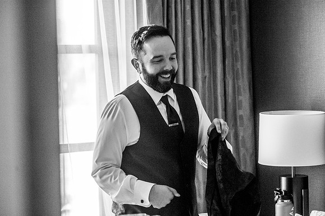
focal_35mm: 105
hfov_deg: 19.5
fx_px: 947
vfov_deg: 13.0
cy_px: 108
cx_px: 162
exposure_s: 1/500
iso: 2000
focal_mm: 105
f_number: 4
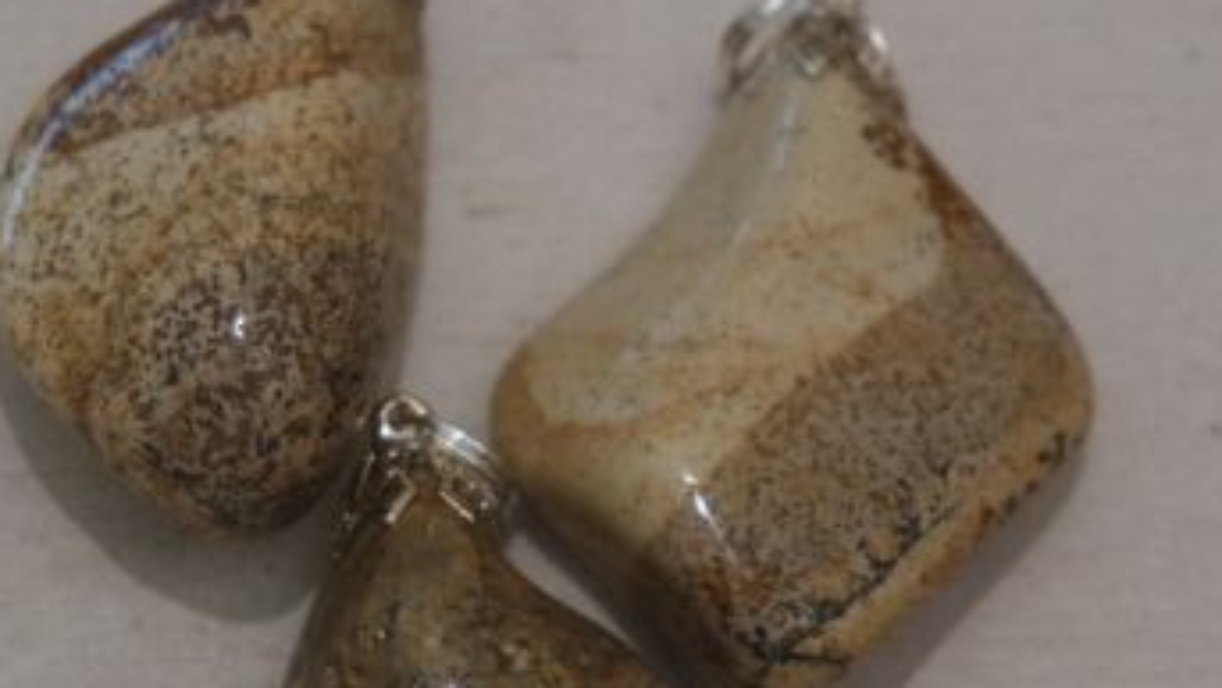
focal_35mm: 141
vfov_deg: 8.6
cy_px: 467
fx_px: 4569
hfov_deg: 15.2
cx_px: 570
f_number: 5.6
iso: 3200
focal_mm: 50
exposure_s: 1/40
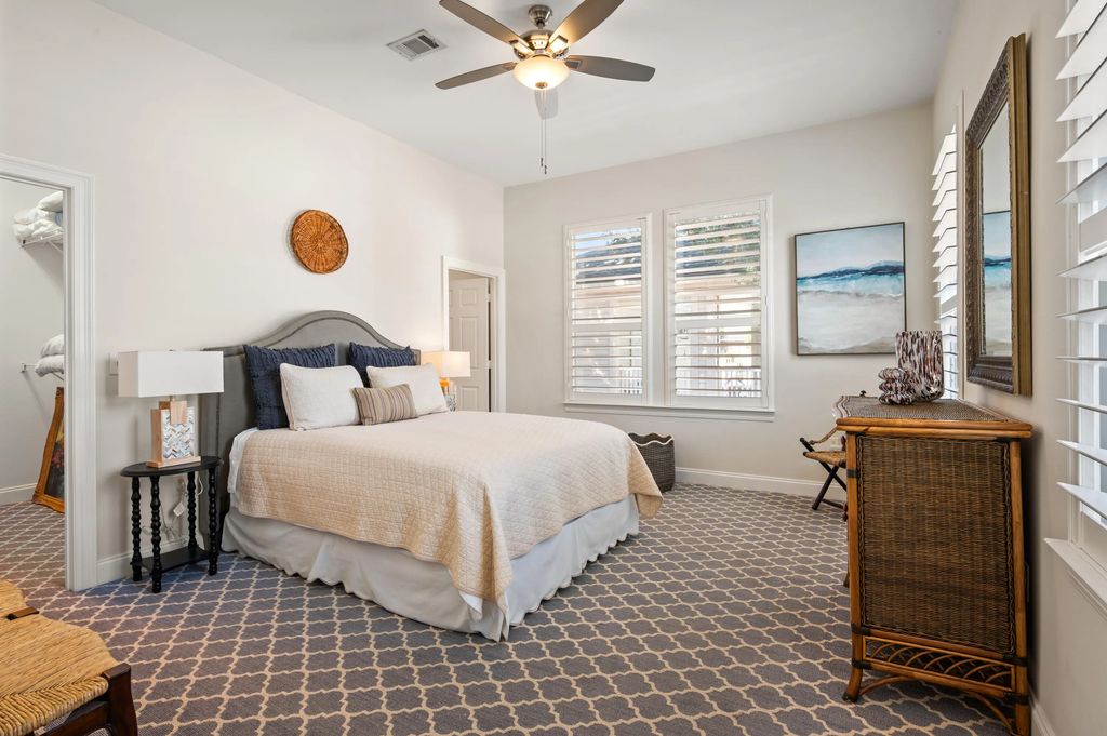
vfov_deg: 70.3
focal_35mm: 17
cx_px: 554
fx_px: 522
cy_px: 368
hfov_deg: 93.3
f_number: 9
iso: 100
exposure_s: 1
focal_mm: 17
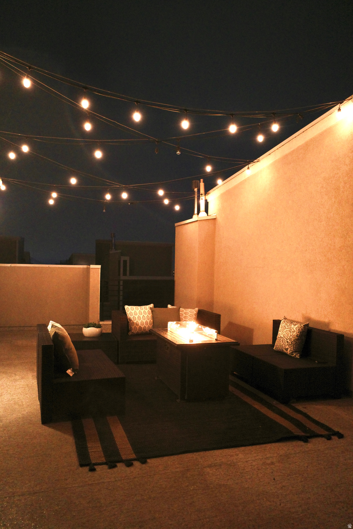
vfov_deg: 65.5
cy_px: 264
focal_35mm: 28
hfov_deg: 46.4
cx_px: 176
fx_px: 412
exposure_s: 1/80
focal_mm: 18.3
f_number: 2.8
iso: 3200
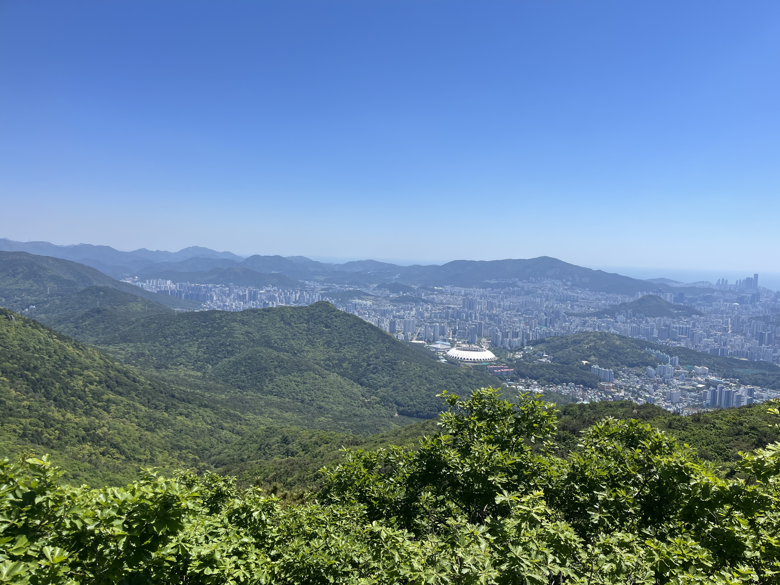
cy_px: 292
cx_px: 390
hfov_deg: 67.3
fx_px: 586
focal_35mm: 26
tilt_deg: -5.9
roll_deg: -2.1
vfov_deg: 53.1
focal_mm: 5.1
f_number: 1.6
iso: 50
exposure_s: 1/4854
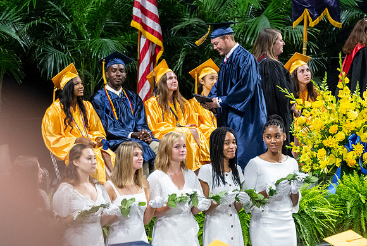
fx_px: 4126
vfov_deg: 3.4
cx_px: 235
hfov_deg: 5.1
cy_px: 124
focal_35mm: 404
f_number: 4
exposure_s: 1/200
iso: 2000
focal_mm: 200
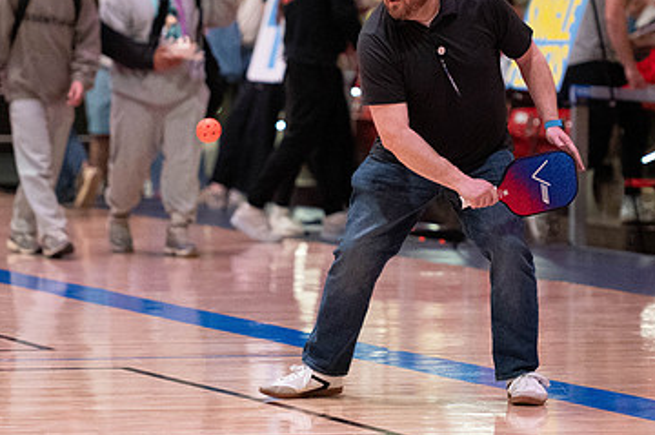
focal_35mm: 295
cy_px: 153
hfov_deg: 7.0
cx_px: 327
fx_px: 5360
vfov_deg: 4.6
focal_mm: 155
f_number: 2.8
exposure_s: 1/800
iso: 10000
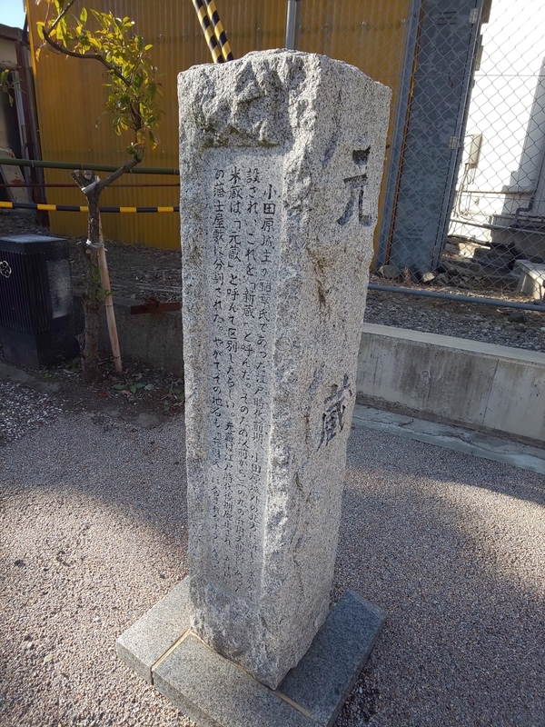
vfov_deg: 81.7
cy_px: 364
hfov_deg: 66.0
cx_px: 272
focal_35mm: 20
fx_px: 420
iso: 28
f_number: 1.94
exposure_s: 1/426
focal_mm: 3.45
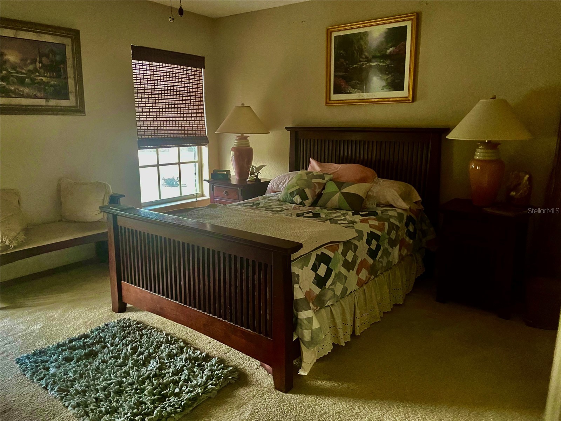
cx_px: 280
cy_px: 210
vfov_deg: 53.1
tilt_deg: -8.9
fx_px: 421
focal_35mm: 26
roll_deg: +0.4
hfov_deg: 67.3
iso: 640
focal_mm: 4.2
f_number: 1.6
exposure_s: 1/35
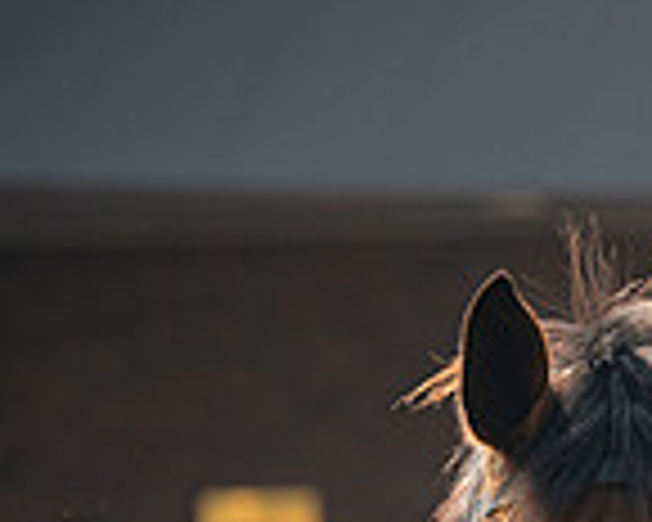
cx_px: 994
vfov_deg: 2.0
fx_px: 14936
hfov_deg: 2.5
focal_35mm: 774
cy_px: 419
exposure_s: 1/500
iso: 80
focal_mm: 135
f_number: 4
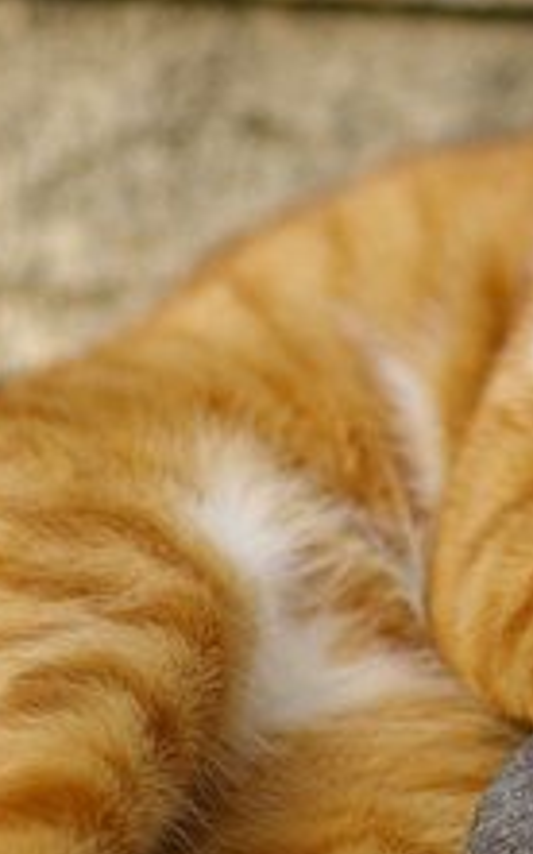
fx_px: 6330
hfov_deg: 4.8
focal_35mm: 272
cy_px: 336
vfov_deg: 7.7
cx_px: 935
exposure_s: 1/350
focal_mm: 77
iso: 200
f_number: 2.8
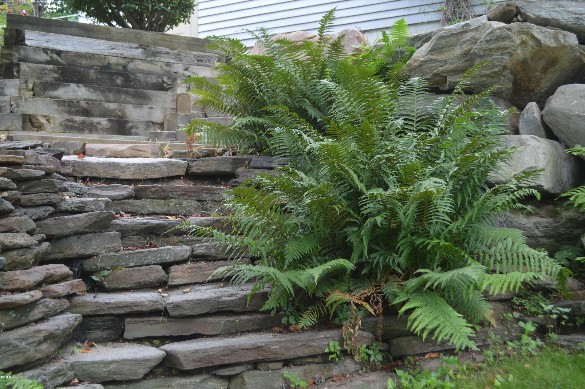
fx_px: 706
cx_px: 292
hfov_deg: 45.0
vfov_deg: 30.8
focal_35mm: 44
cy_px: 194
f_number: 5.6
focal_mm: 29
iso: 400
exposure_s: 1/125
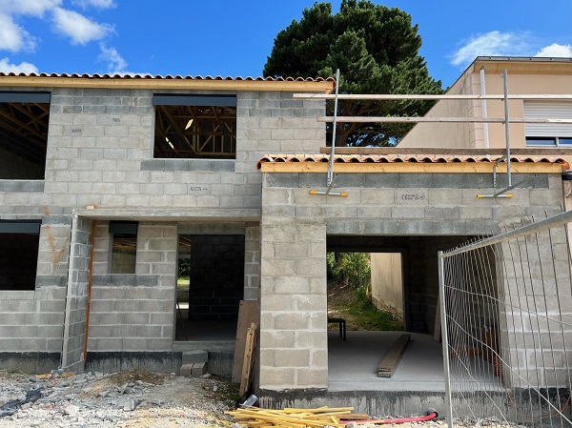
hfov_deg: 67.3
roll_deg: -0.1
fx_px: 429
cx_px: 286
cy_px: 214
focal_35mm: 26
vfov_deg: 53.0
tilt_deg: +7.9
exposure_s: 1/1838
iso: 50
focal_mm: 5.7
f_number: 1.5
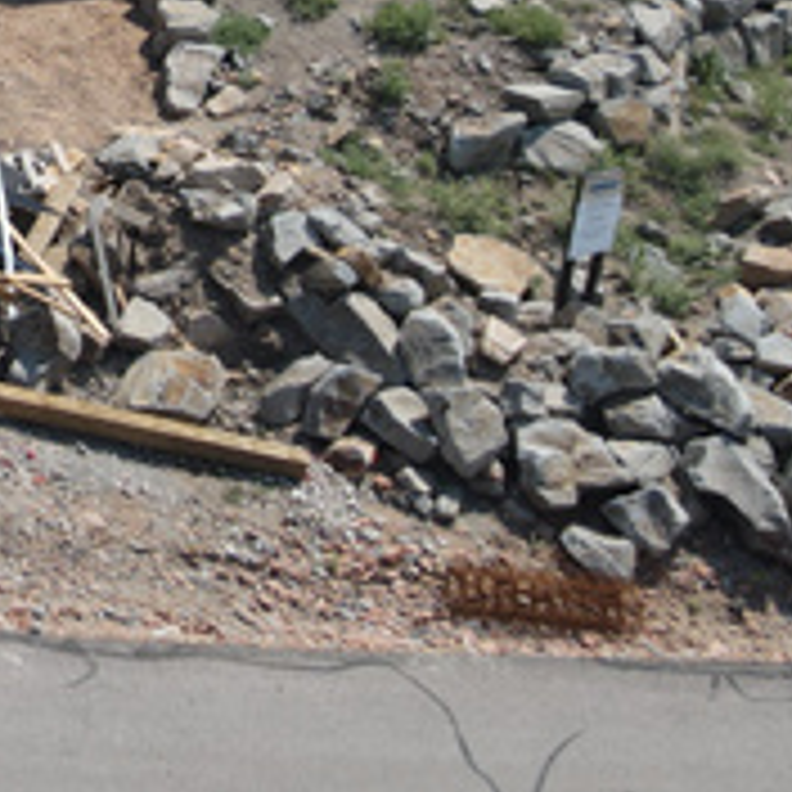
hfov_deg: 19.2
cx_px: -446
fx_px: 1993
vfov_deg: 20.7
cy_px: -207
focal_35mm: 77
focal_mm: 4.5
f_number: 2.8
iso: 100
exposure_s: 1/725
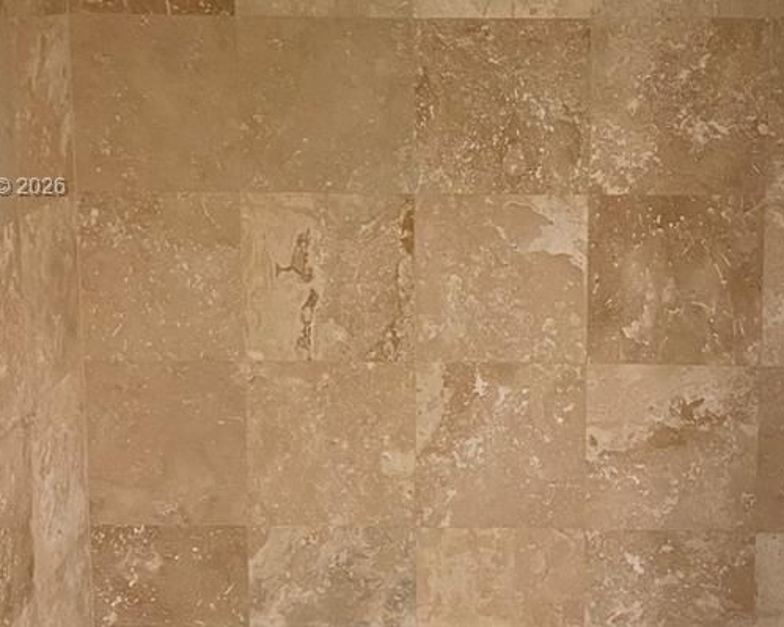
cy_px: 189
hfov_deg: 30.9
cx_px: 482
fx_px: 1415
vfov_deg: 24.8
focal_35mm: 61
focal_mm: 4.25
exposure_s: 1/60
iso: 250
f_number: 1.8
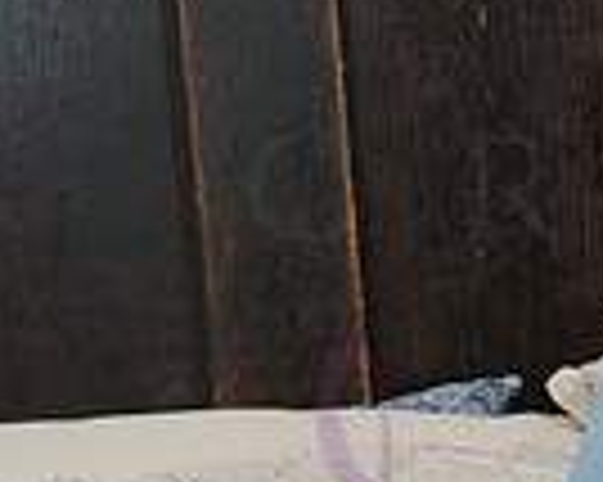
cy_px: 408
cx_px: 1076
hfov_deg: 11.6
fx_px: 2746
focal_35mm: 154
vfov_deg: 10.0
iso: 800
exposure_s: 1/320
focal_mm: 38
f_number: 14
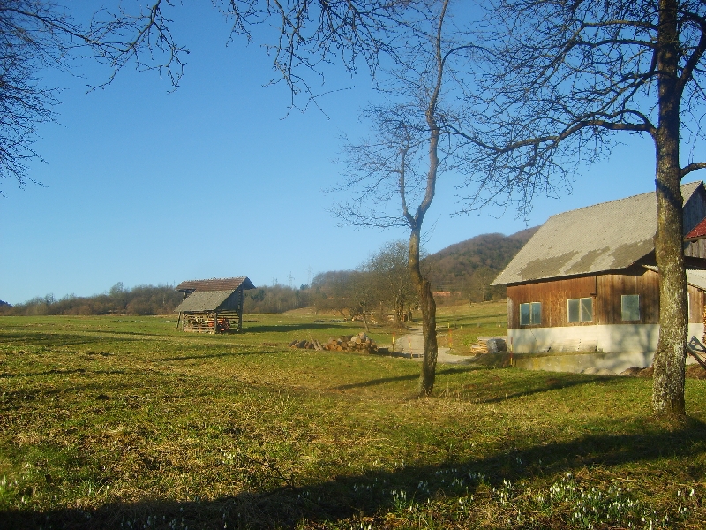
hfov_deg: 52.6
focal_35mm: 35
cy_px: 265
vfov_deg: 40.7
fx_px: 714
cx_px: 353
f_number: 2.8
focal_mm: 5.8
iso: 50
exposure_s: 1/500
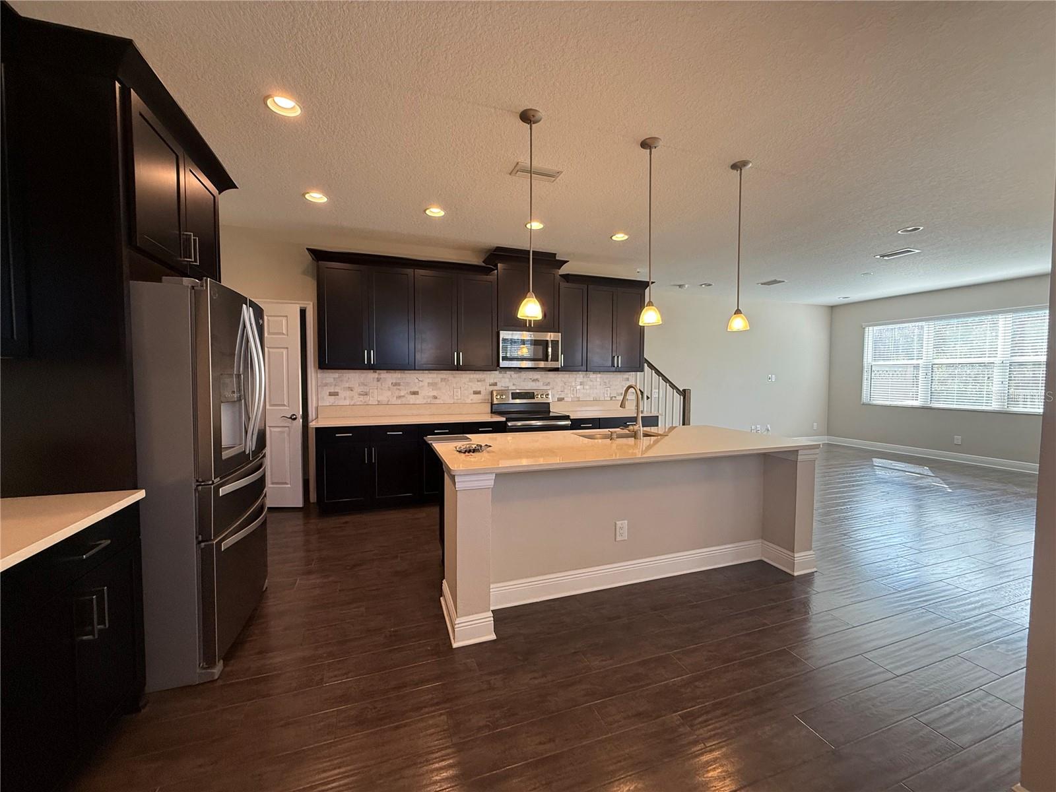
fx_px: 427
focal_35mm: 14
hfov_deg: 102.1
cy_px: 396
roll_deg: -0.6
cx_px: 528
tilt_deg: -1.9
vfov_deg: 85.7
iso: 250
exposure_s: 1/120
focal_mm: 2.22
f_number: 2.2
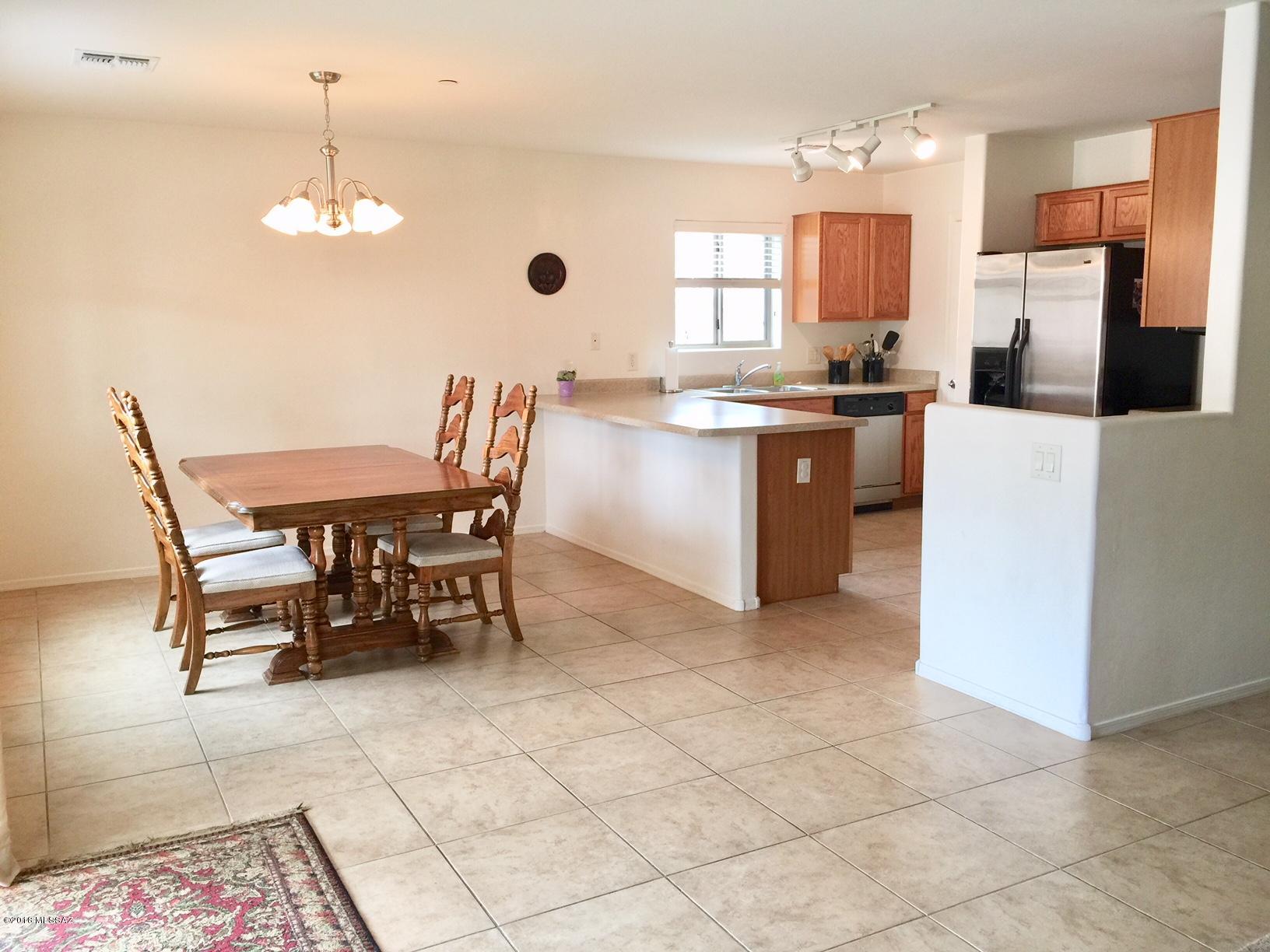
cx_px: 635
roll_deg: -0.3
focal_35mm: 29
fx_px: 1064
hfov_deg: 61.7
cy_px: 476
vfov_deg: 48.2
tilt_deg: -7.2
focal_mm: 4.15
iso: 32
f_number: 2.2
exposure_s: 1/30
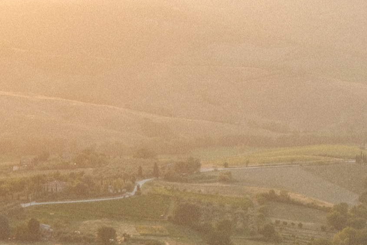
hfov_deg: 15.7
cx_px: 457
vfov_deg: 10.9
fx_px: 1274
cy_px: 206
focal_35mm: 125
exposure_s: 1/170
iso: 1250
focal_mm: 32.3
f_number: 11
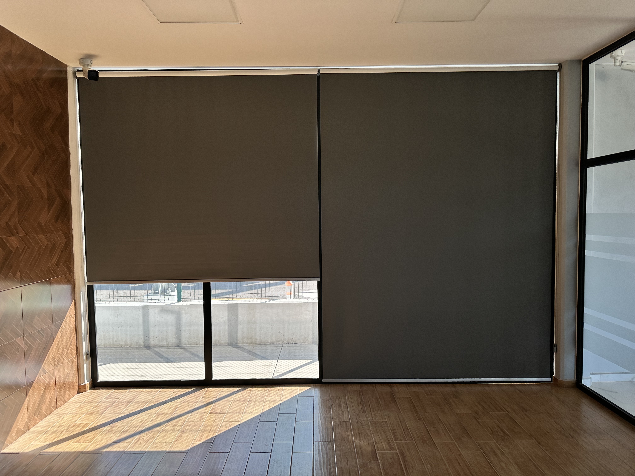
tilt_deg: -3.0
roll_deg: +0.4
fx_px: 440
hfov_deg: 71.6
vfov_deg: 56.8
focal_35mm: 24
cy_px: 238
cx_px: 318
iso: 80
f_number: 1.78
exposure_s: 1/370
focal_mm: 6.86
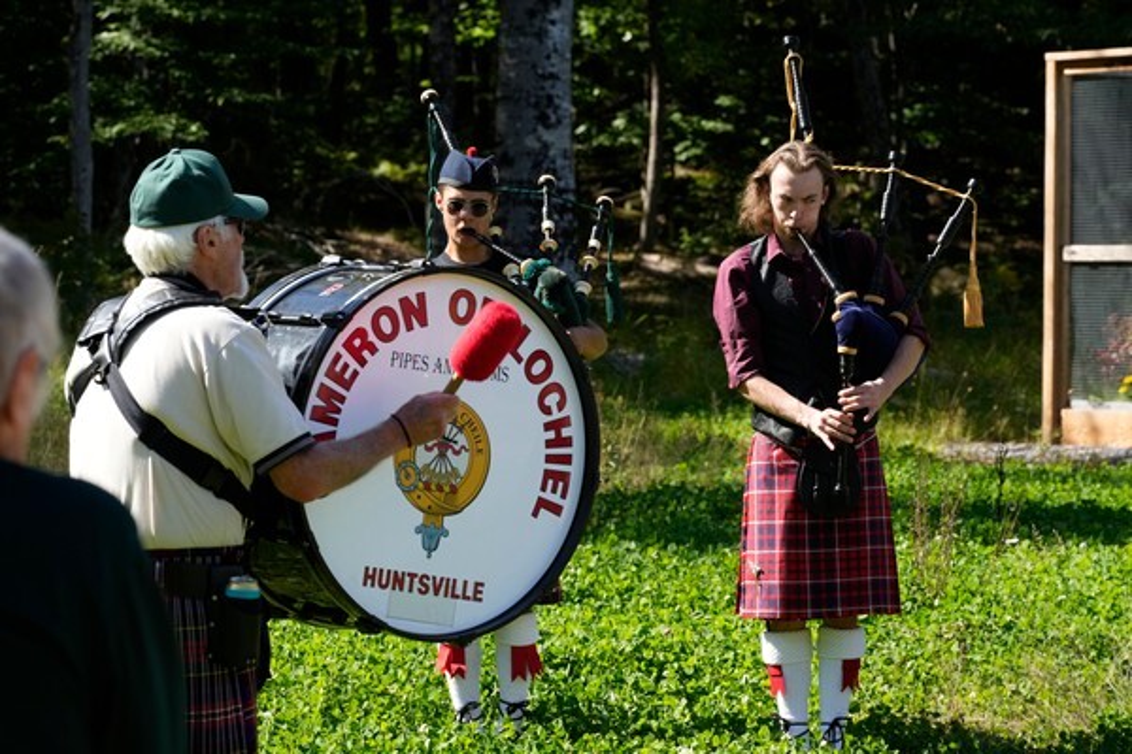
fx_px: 4748
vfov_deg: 9.1
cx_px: 566
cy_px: 377
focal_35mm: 151
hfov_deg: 13.6
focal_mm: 151
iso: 1000
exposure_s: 1/640
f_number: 10
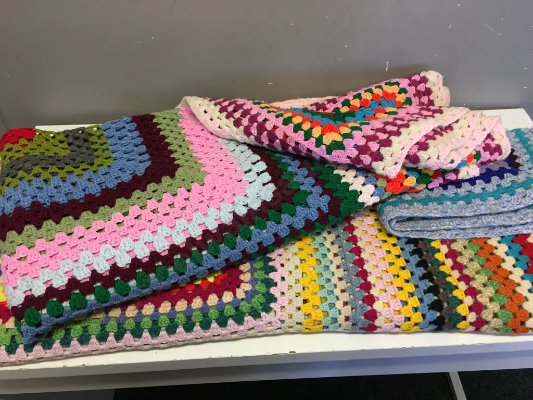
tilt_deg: -45.4
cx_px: 266
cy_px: 200
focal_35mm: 29
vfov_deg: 48.2
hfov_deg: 61.7
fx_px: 447
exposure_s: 1/33
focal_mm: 4.15
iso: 50
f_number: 2.2
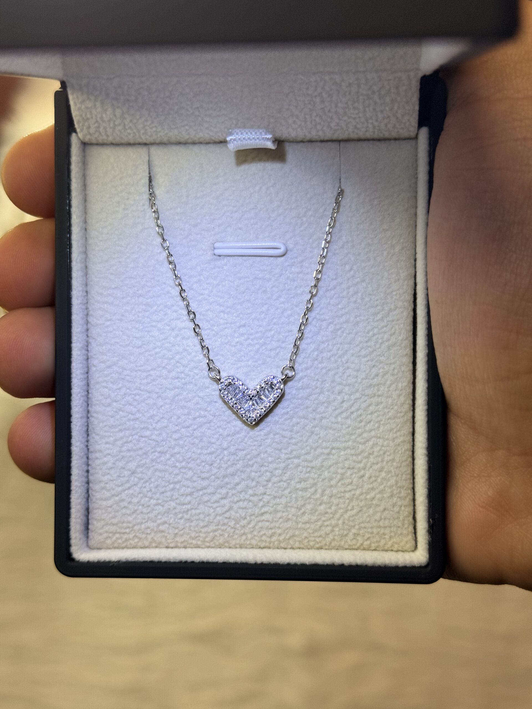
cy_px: 354
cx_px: 266
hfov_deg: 30.3
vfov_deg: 39.7
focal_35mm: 48
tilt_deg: -47.8
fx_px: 984
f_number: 1.78
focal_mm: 6.76
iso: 80
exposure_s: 1/100
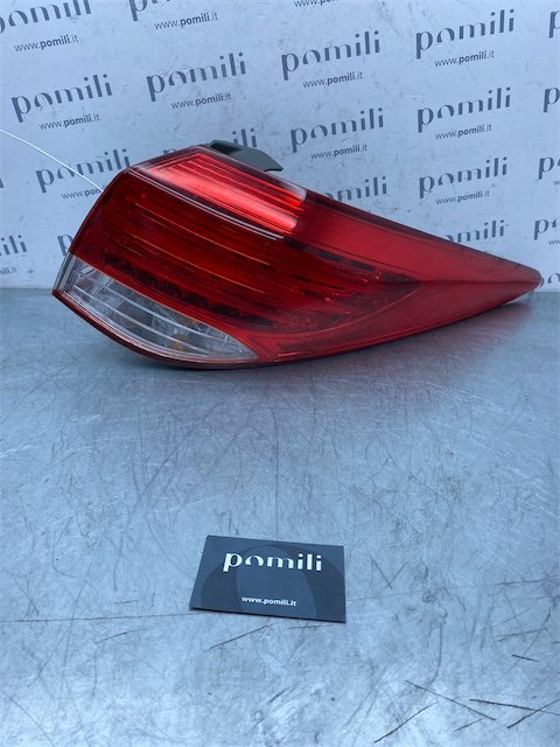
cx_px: 280
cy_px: 374
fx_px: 561
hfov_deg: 53.1
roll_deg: -3.3
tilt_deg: -28.6
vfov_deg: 67.3
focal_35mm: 26
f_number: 1.8
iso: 32
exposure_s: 1/788
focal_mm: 4.25
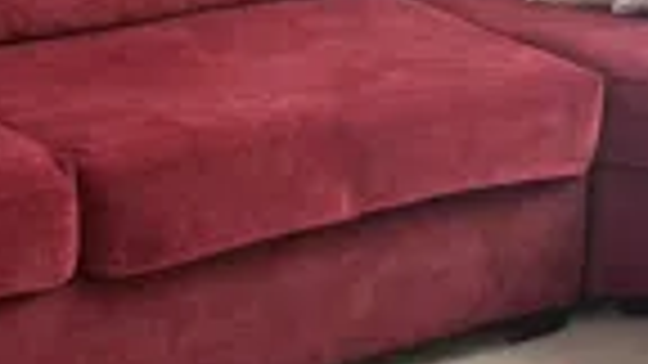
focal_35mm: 116
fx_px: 1993
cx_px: 432
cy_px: 229
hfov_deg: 18.4
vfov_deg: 10.4
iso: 250
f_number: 1.78
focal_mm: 6.86
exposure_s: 1/60
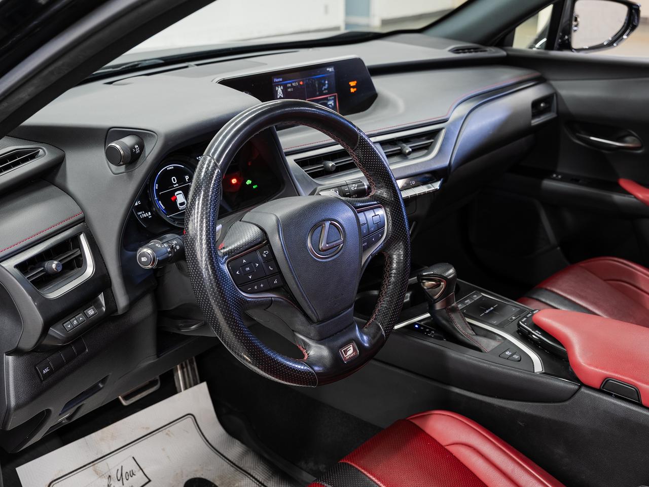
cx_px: 324
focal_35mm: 38
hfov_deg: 48.8
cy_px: 244
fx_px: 716
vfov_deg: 37.6
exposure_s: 1/1.25
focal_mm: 35.3
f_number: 5.6
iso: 100
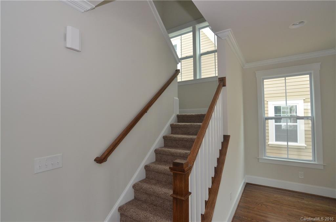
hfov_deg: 95.1
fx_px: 154
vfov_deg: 71.7
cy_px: 111
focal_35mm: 16
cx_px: 168
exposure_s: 1/90
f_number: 6.7
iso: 1000
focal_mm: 11
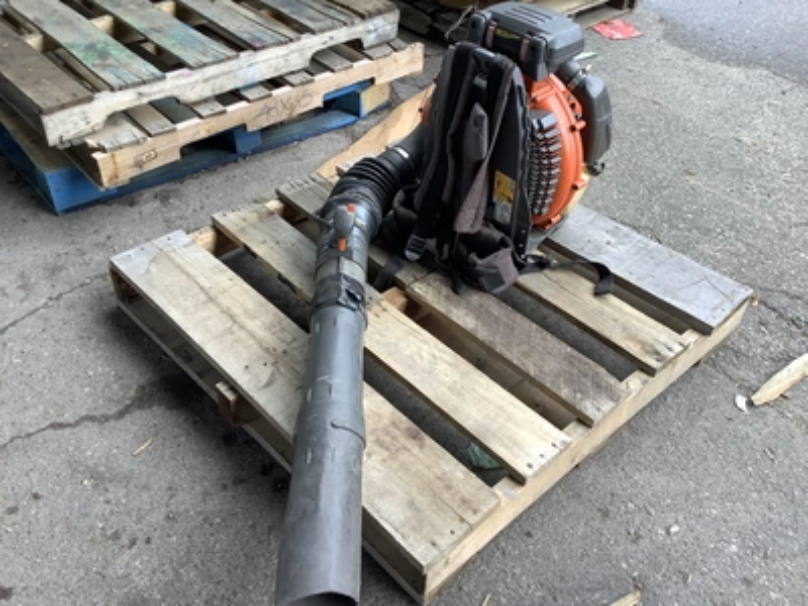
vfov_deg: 45.4
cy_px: 303
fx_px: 724
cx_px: 404
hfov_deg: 58.4
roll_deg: -6.4
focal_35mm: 31
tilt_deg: -40.4
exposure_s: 1/120
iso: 25
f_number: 2.4
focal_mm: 3.3
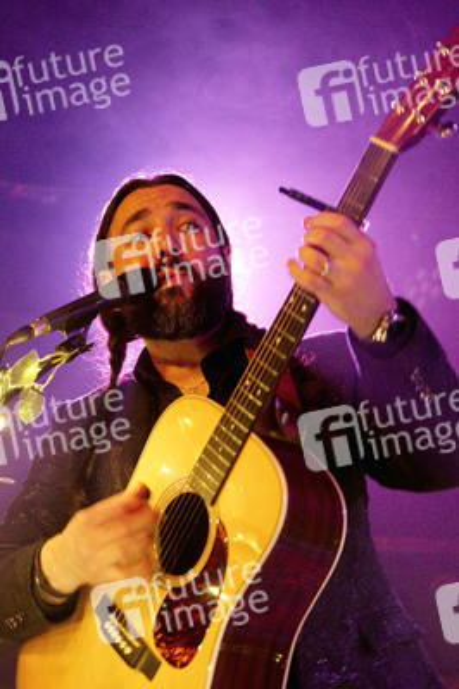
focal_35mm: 45
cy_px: 344
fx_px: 862
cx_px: 230
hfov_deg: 29.8
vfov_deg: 43.6
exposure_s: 1/40
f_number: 2.8
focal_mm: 45
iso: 3200
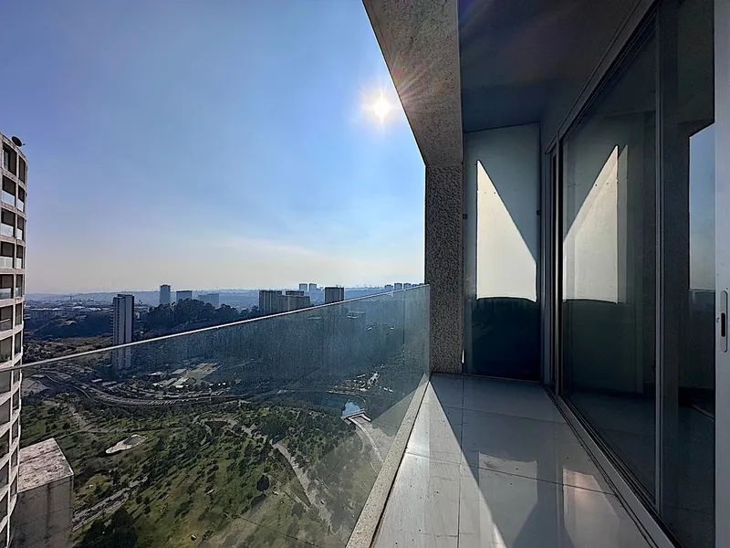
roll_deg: -0.4
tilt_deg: +0.6
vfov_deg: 85.7
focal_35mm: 14
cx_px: 365
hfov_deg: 102.1
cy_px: 274
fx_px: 295
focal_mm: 2.22
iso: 32
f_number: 2.2
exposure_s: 1/7813
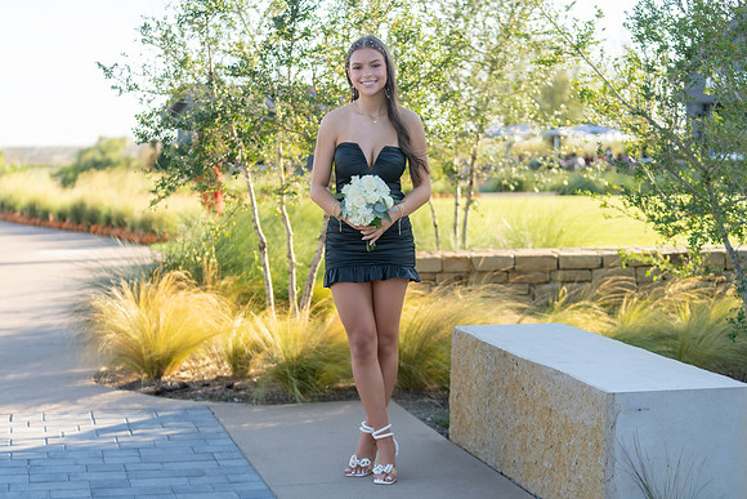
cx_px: 374
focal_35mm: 73
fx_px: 1522
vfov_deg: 18.6
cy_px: 250
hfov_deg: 27.6
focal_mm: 70
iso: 100
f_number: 2.8
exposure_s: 1/320
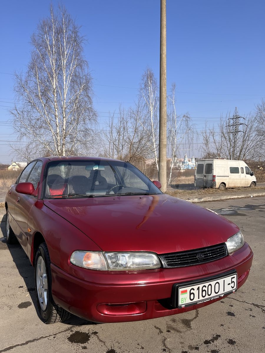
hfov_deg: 53.1
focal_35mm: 26
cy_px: 176
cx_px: 132
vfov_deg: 67.3
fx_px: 265
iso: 50
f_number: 1.6
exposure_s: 1/3049
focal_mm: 5.1
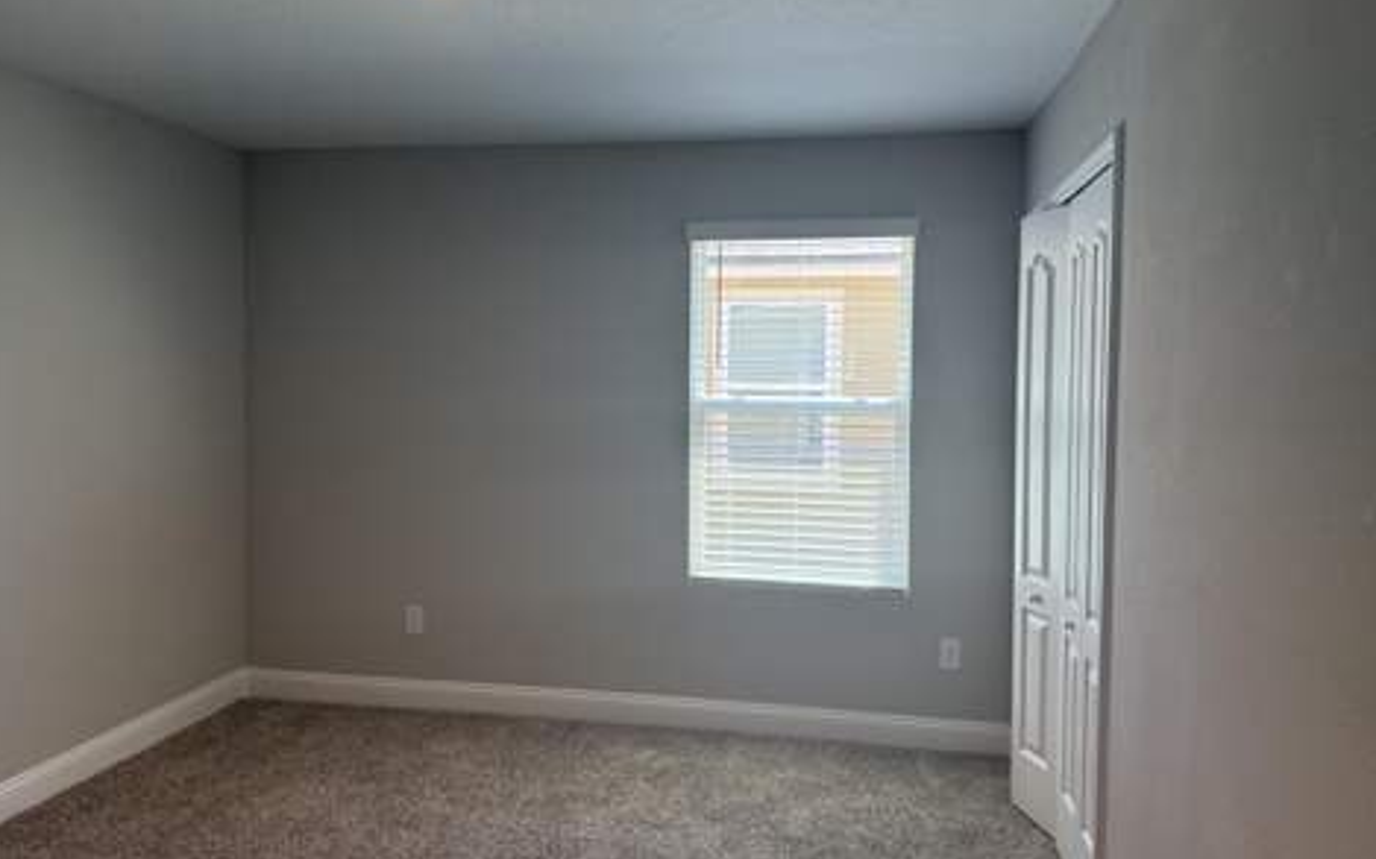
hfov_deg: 70.4
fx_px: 975
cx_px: 681
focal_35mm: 26
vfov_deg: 47.6
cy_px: 409
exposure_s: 1/234
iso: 160
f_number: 1.78
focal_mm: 6.76
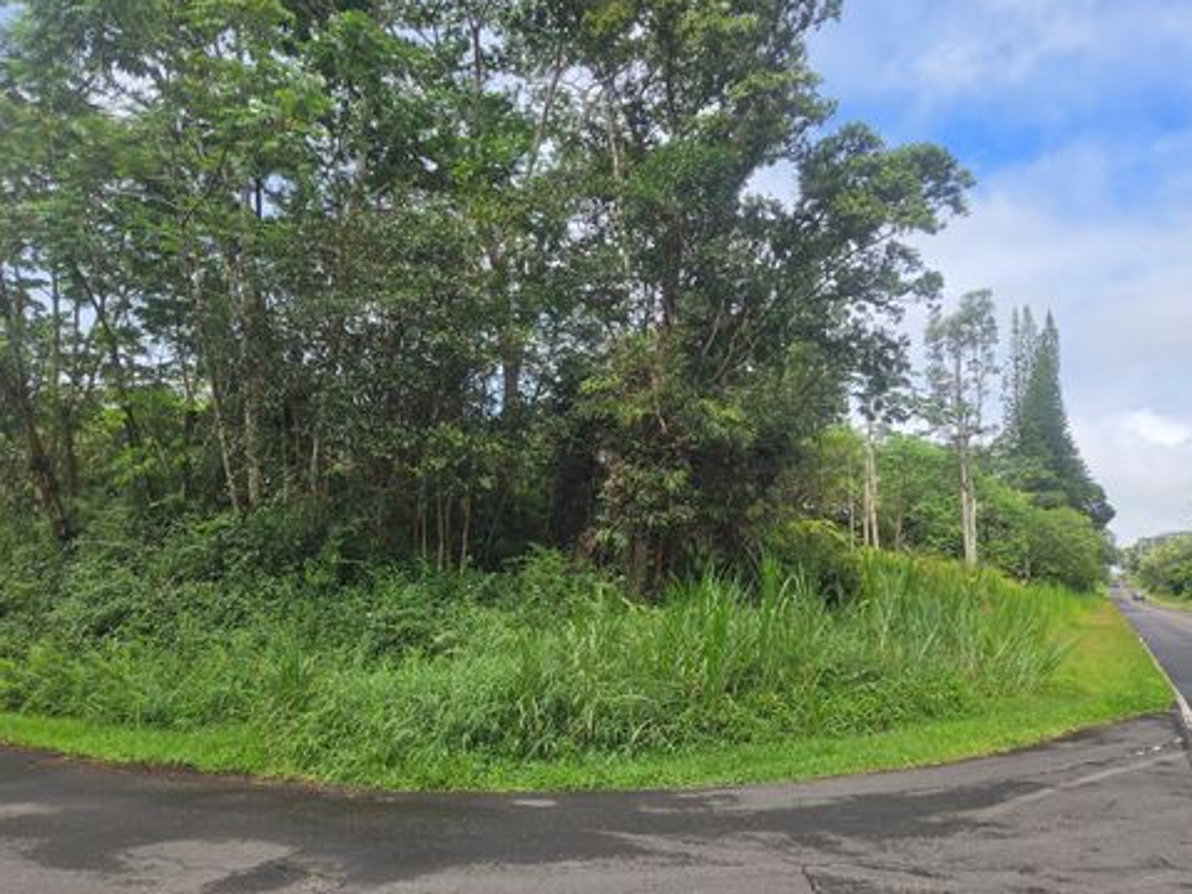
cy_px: 445
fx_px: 826
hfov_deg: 71.6
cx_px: 607
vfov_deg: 56.8
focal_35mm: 24
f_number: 1.8
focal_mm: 5.4
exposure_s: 1/2371
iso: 80
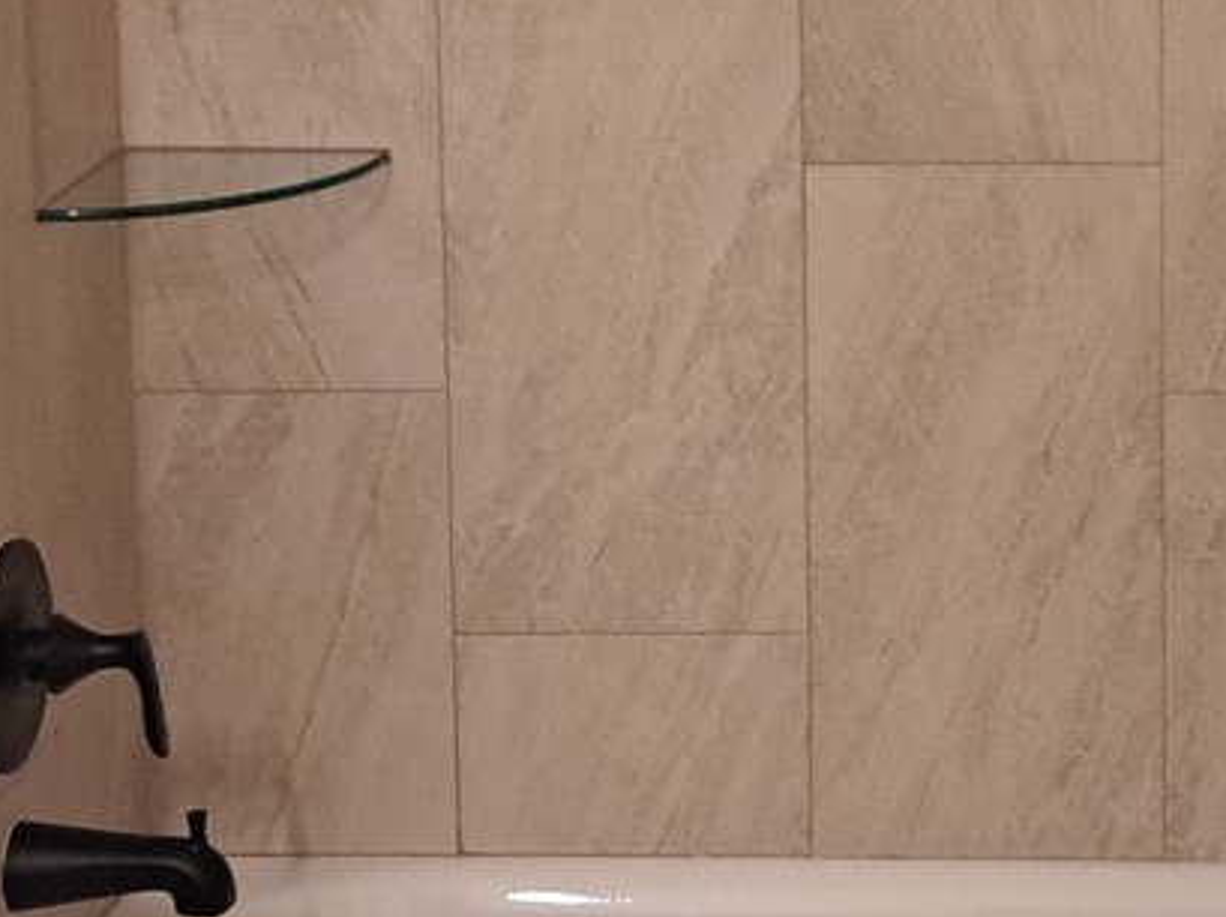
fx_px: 3326
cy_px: -9
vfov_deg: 15.4
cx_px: 1040
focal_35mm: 94
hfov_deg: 20.6
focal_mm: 5.23
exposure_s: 1/60
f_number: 1.8
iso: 160
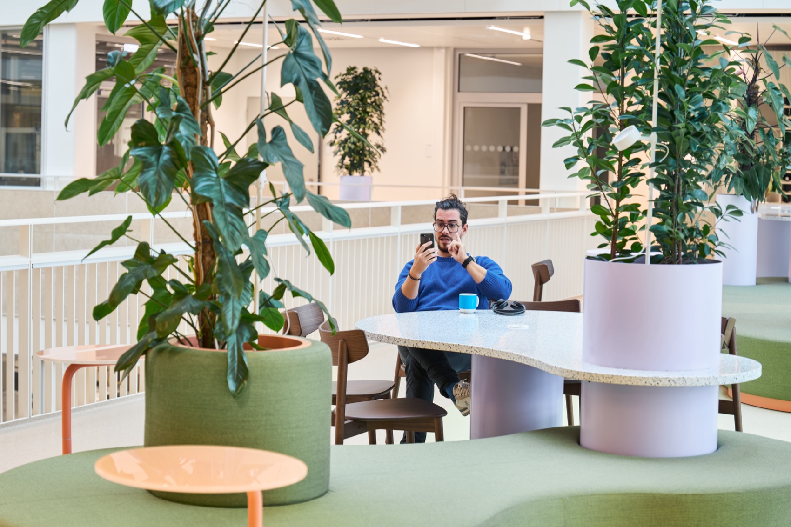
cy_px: 264
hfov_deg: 39.6
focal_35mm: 50
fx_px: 1098
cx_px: 396
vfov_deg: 27.0
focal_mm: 50
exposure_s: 1/13
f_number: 2.8
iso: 100
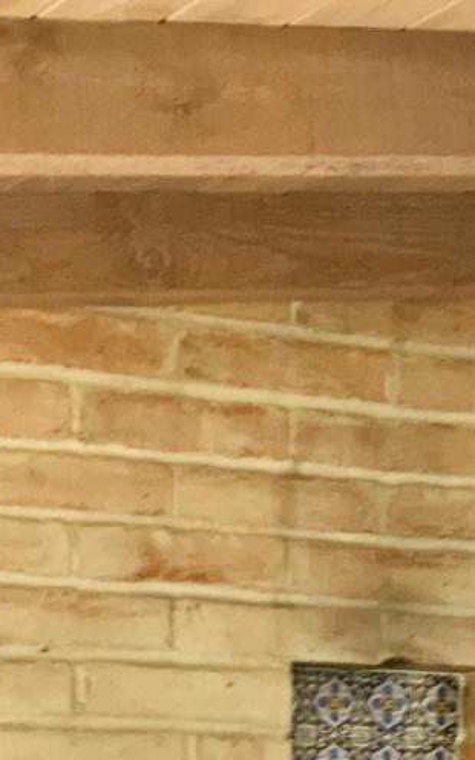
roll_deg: -0.6
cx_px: 58
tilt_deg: -9.9
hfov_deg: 10.5
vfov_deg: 14.6
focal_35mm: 124
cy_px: 1410
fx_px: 2568
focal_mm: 4.15
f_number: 2.2
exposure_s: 1/30
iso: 64
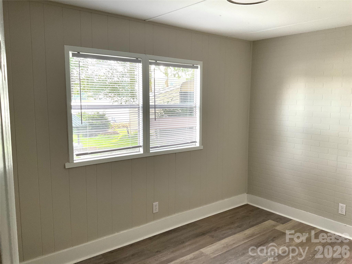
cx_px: 176
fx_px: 295
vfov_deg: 48.2
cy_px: 132
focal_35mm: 29
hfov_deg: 61.7
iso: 64
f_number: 1.8
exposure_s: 1/120
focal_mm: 3
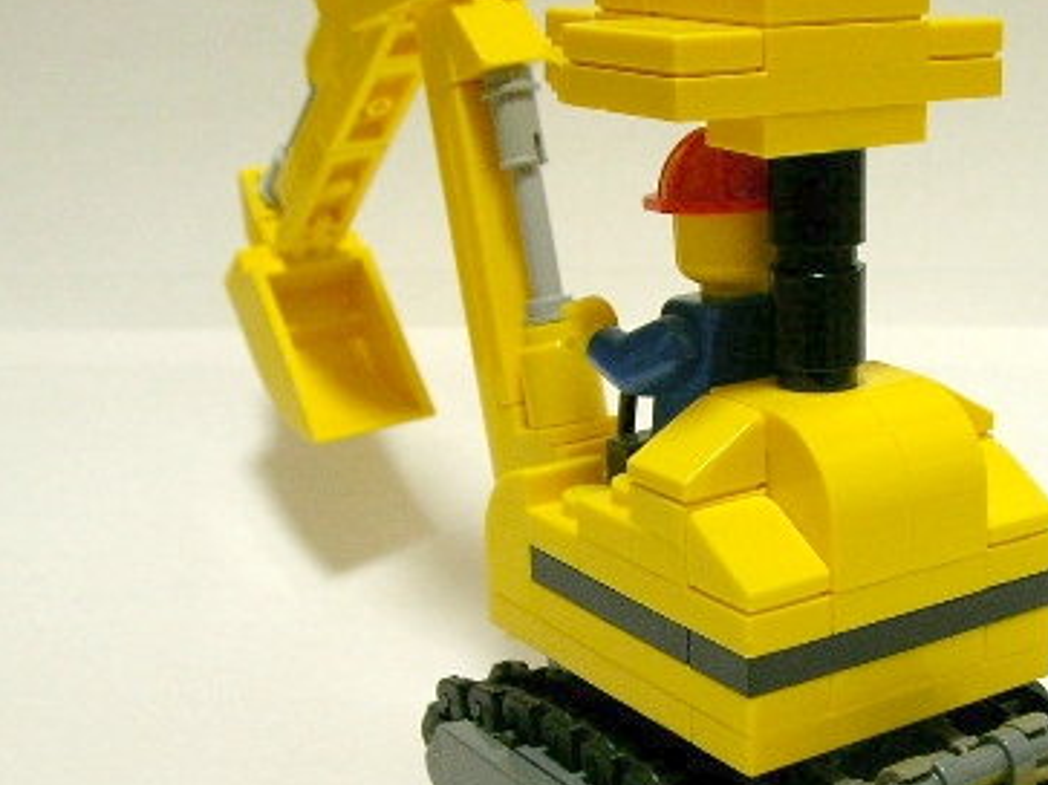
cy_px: 447
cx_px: 780
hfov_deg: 28.6
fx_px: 2028
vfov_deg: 21.9
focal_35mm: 67
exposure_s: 1/15.3
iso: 100
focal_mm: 5.8
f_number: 3.5
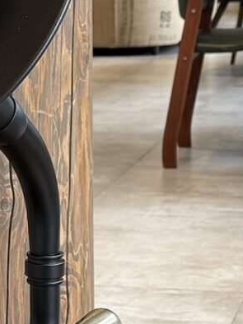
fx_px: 1462
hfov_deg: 9.4
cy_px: 251
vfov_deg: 12.6
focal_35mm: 156
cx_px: -25
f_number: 1.78
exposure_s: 1/121
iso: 64
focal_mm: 6.76
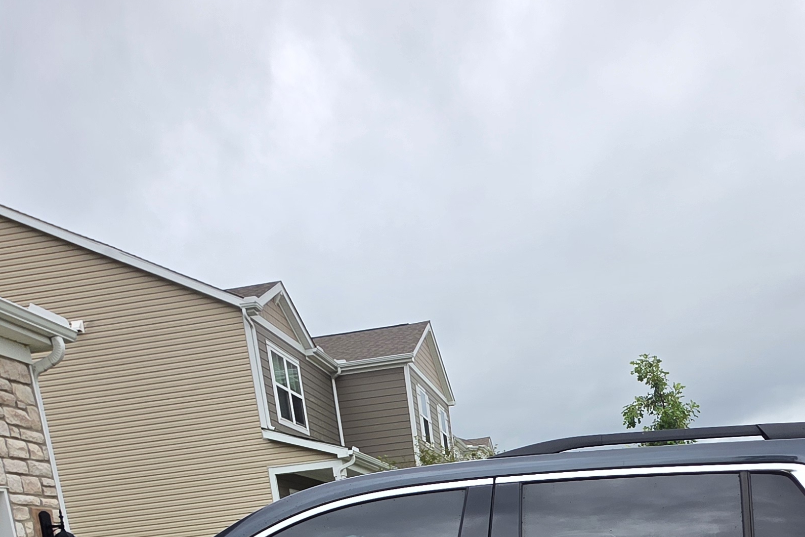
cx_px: 524
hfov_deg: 54.9
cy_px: 728
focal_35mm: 34
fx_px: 760
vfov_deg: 29.6
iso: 40
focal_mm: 2.2
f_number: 1.9
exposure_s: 1/351
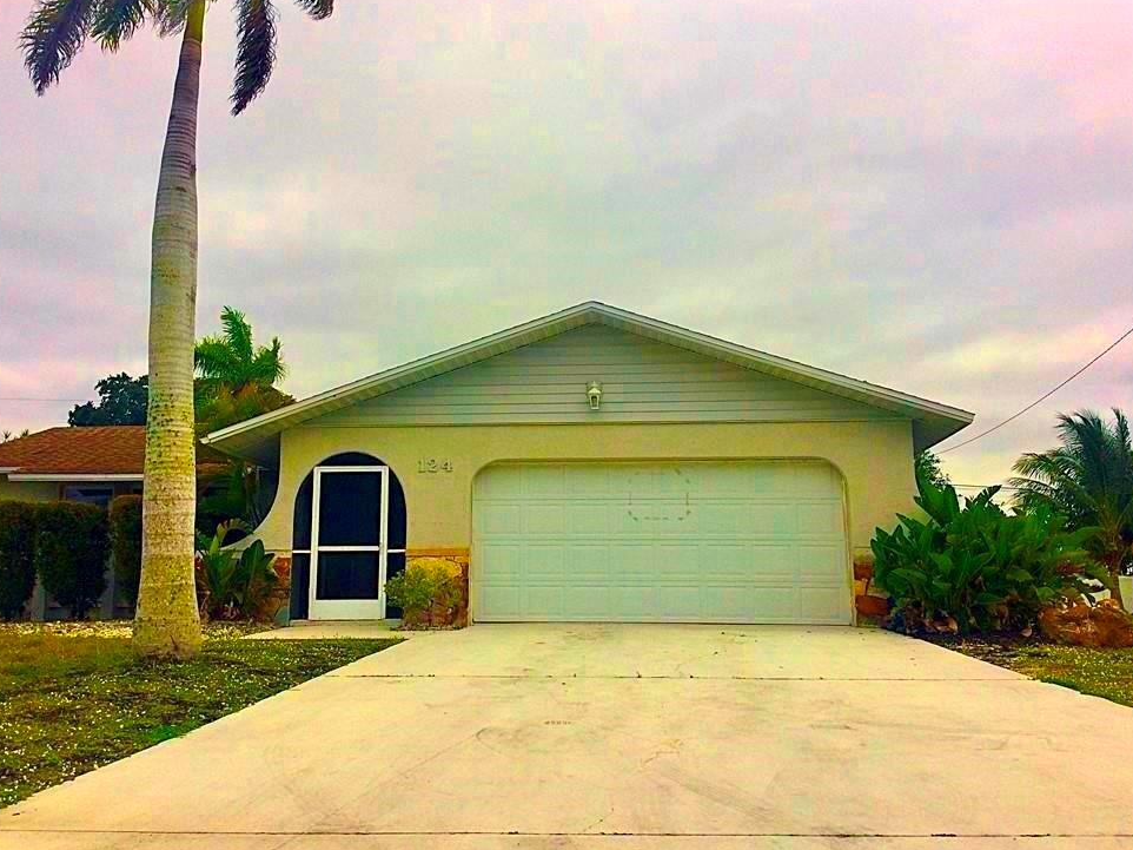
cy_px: 419
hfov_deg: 55.4
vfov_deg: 42.9
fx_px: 1080
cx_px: 548
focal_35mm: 33
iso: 25
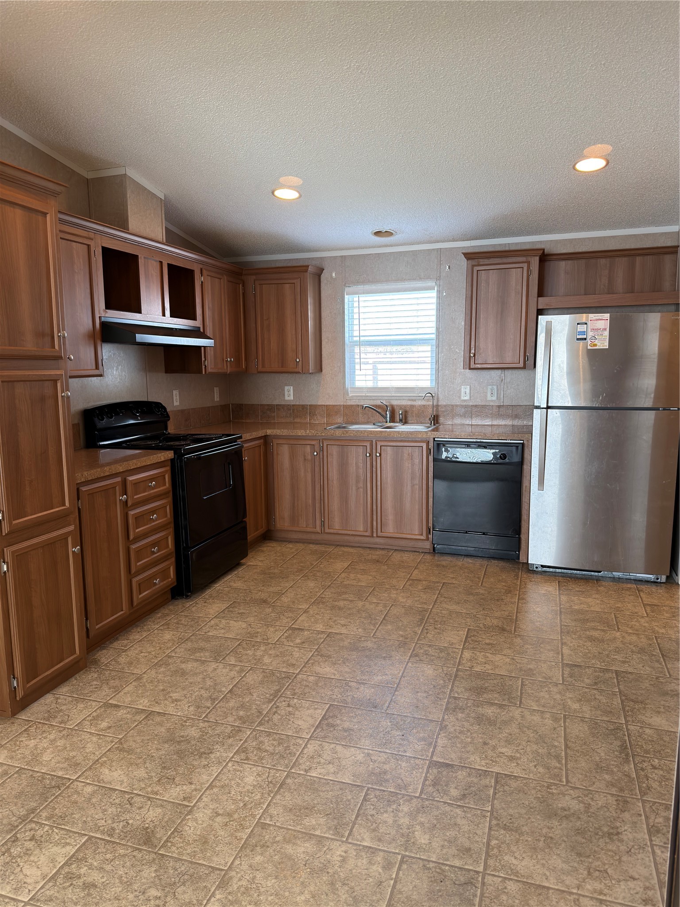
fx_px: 629
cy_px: 454
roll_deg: +0.4
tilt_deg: -8.1
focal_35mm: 24
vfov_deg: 71.6
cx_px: 340
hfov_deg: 56.8
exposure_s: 1/60
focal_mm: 6.76
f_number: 1.78
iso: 200
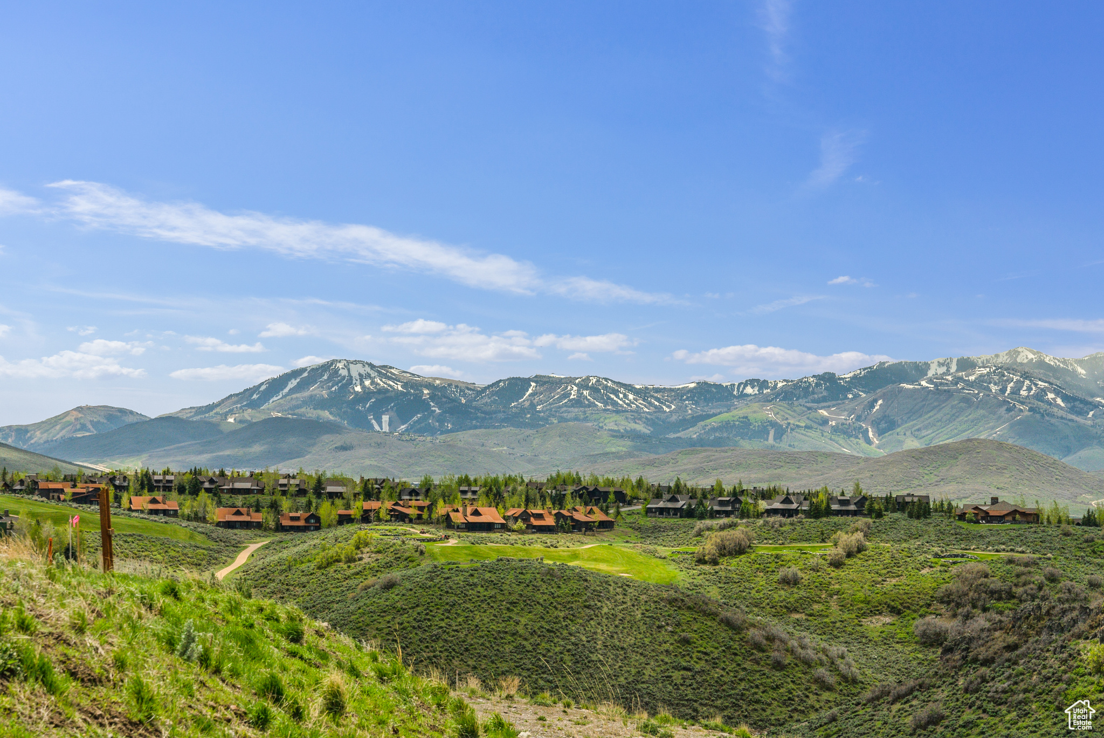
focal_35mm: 75
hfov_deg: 27.0
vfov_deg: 18.2
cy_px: 369
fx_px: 2301
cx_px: 552
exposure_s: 1/640
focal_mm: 75
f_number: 8
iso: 640
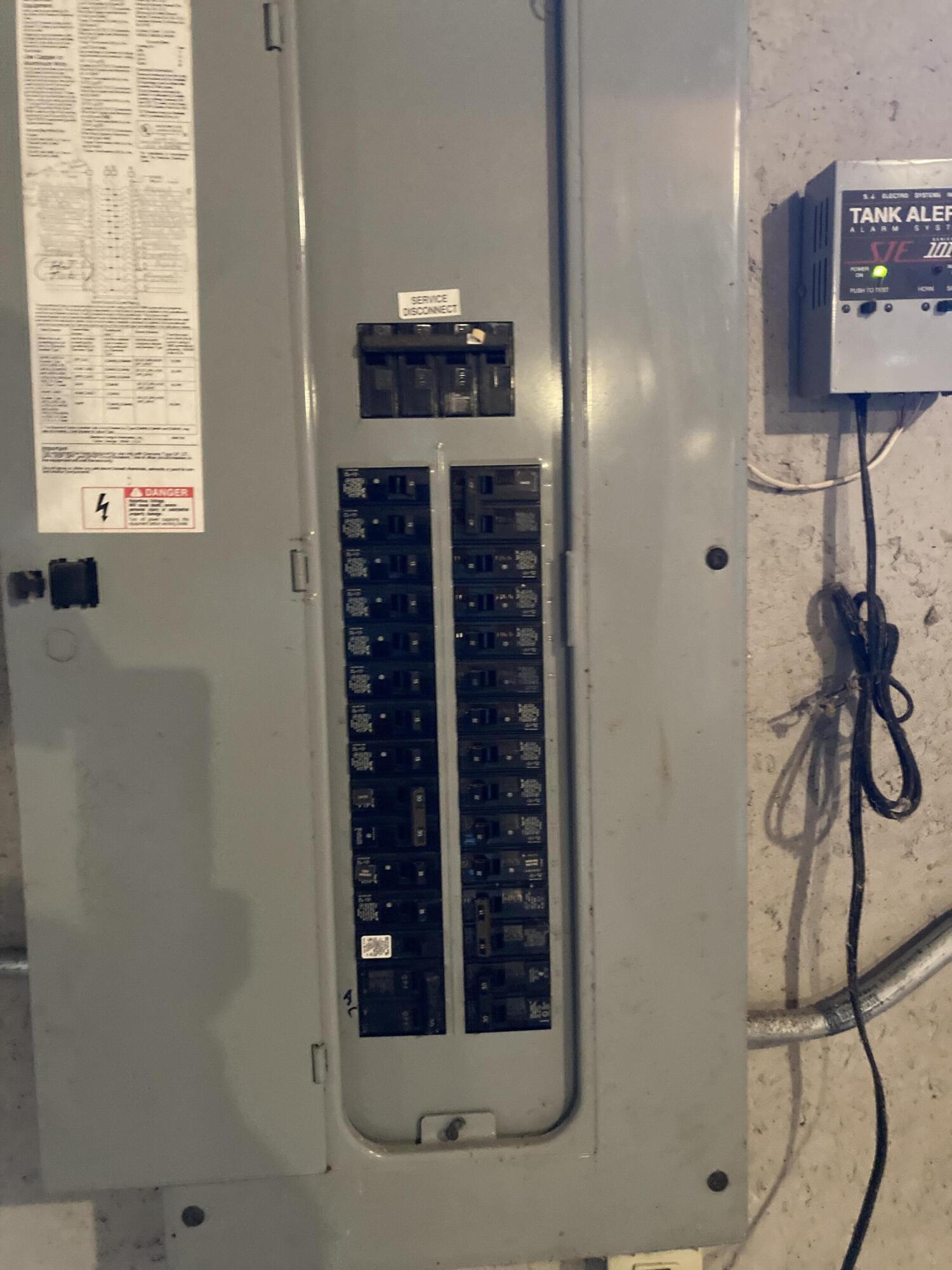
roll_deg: +0.8
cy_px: 635
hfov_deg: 49.7
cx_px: 476
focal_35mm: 28
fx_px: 1027
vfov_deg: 63.4
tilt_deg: -4.8
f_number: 1.8
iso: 640
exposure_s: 1/24
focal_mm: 3.99
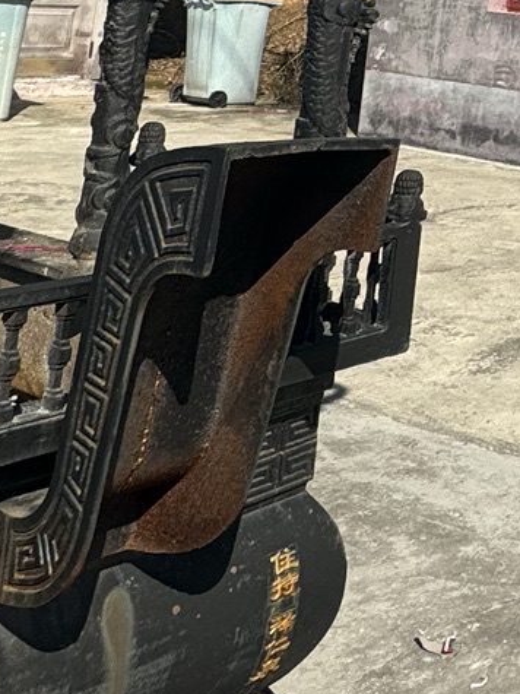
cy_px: -117
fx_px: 1182
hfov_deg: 19.2
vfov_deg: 28.8
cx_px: 922
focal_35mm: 59
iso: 40
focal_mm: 2.22
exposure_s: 1/2584
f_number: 2.2
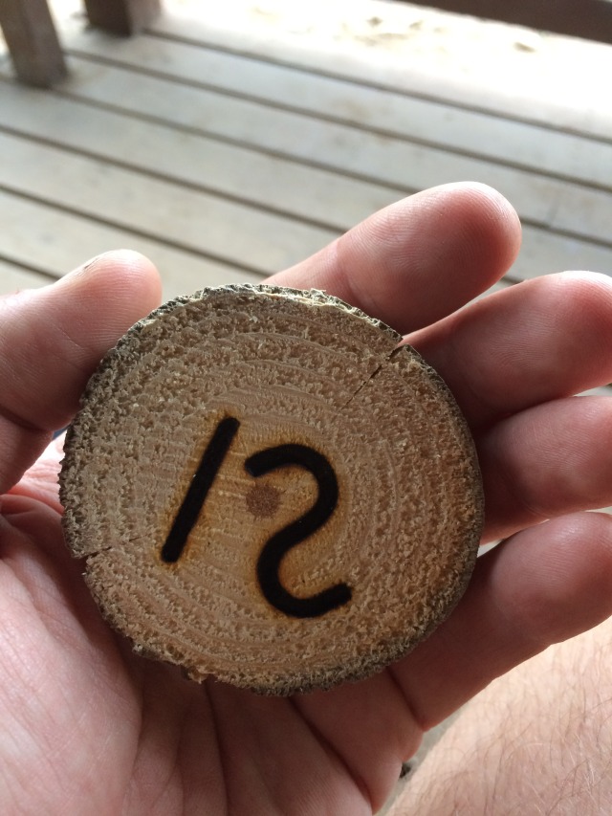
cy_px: 408
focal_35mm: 29
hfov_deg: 48.2
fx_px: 683
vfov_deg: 61.7
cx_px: 306
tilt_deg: -54.7
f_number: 2.2
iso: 125
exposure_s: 1/30
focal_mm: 4.15
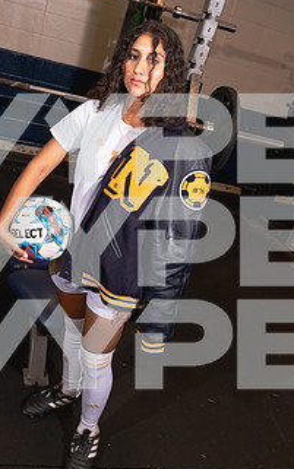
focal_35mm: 40
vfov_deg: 49.2
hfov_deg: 32.0
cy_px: 243
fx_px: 512
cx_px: 121
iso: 500
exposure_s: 1/250
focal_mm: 28
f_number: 4
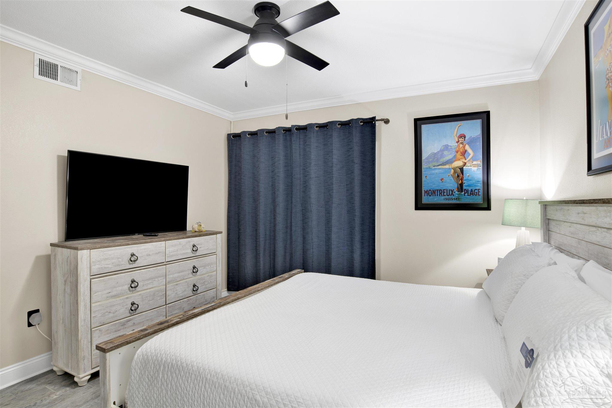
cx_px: 306
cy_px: 204
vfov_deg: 67.4
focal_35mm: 18
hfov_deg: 90.0
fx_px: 306
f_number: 11
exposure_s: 1/3
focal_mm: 18
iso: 200
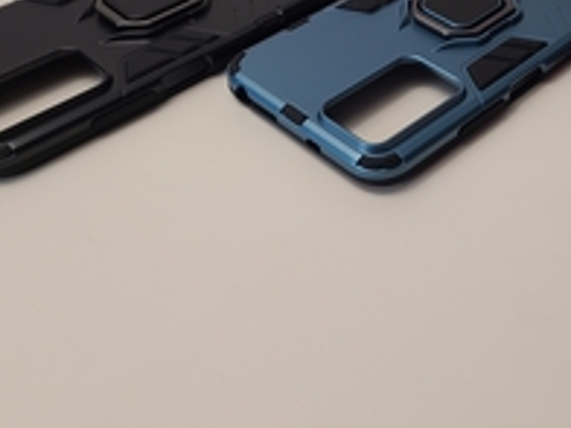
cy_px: 49
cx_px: 422
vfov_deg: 26.7
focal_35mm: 53
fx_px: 874
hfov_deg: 35.4
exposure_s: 1/100
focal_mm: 5.4
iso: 50
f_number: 1.8
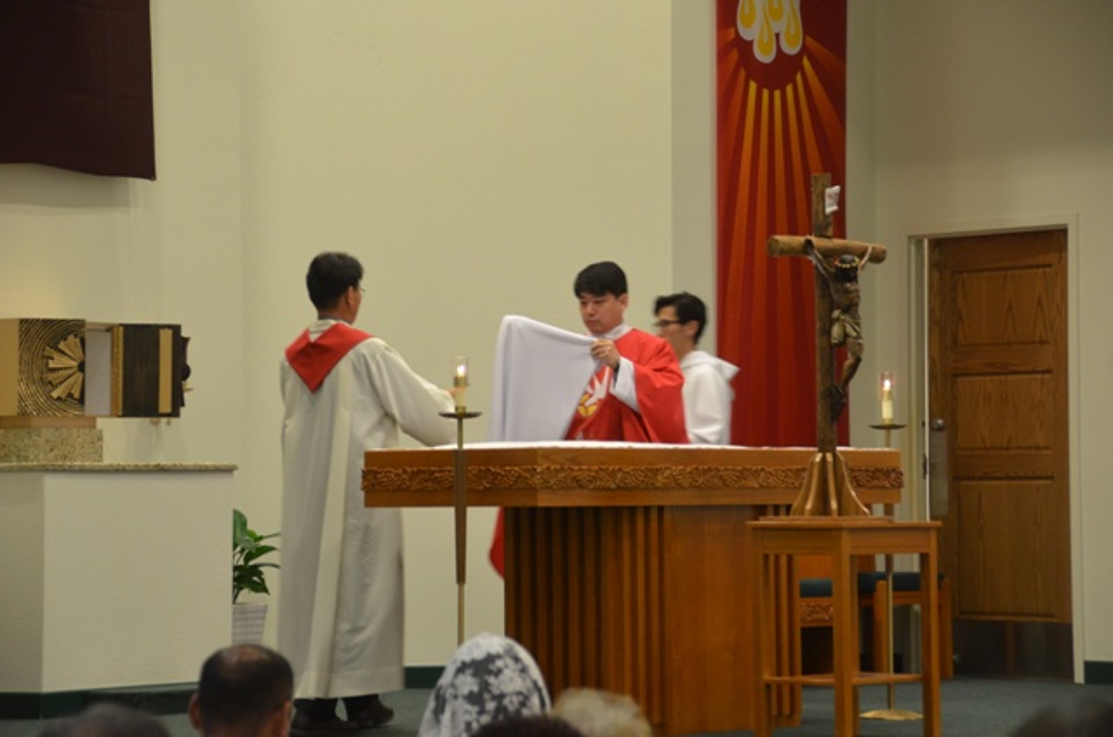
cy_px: 368
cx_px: 556
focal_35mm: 120
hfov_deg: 17.1
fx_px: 3703
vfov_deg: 11.4
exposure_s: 1/30
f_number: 5
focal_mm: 80
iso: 1250
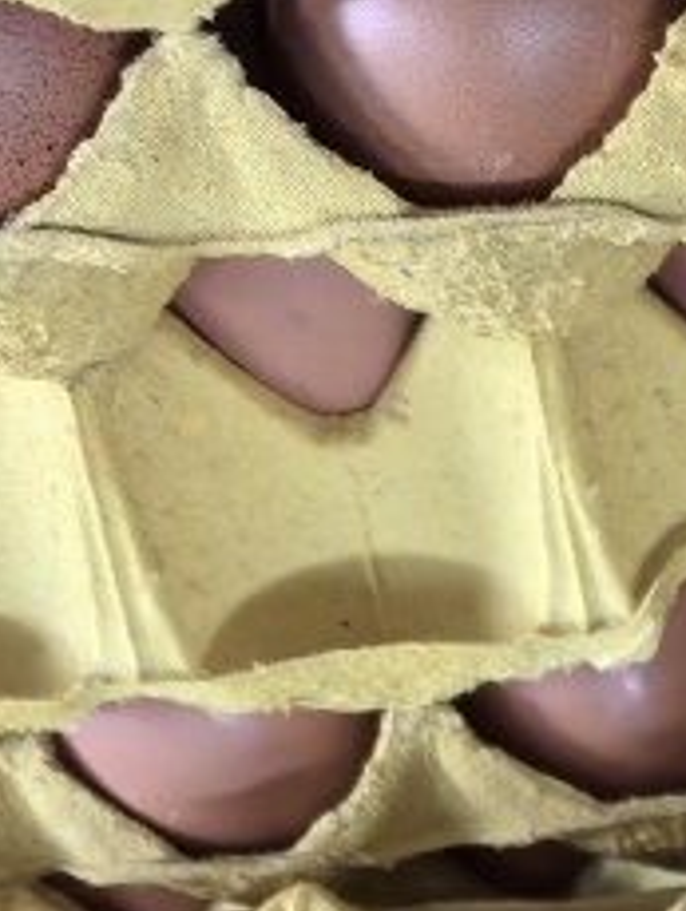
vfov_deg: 13.6
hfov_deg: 11.2
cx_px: 1174
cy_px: 1788
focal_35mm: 125
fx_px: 3297
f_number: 2
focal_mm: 6.98
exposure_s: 1/40
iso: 640
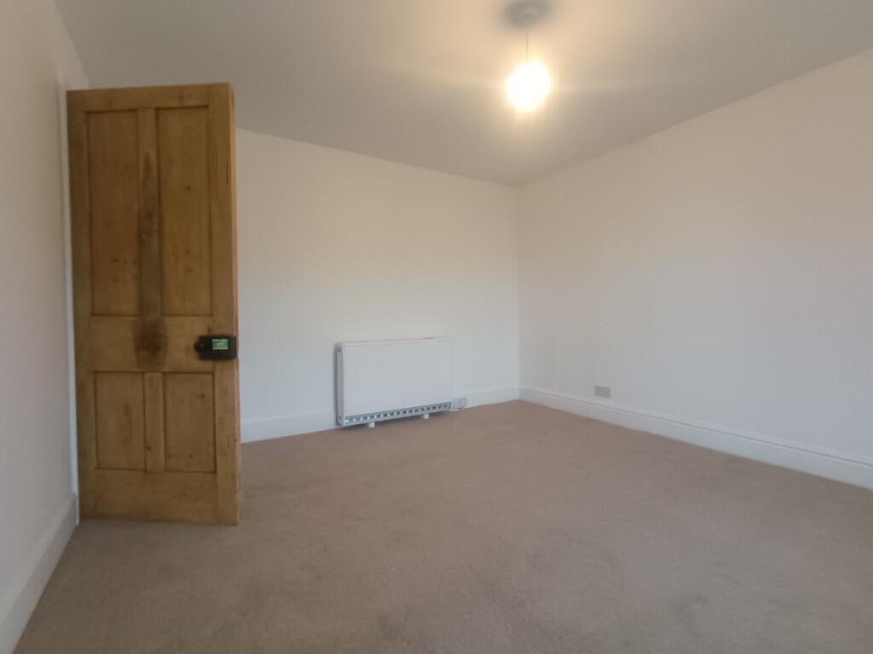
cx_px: 436
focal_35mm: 16
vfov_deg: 78.1
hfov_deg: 94.5
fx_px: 404
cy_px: 327
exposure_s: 1/33.3
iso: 714
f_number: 2.2
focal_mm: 1.66
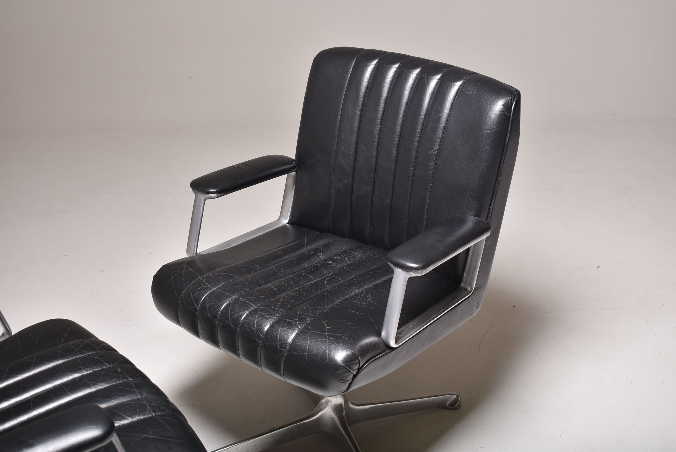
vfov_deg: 26.5
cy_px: 226
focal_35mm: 51
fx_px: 958
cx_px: 338
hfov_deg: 38.9
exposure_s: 1/200
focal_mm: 34
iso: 100
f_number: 5.6
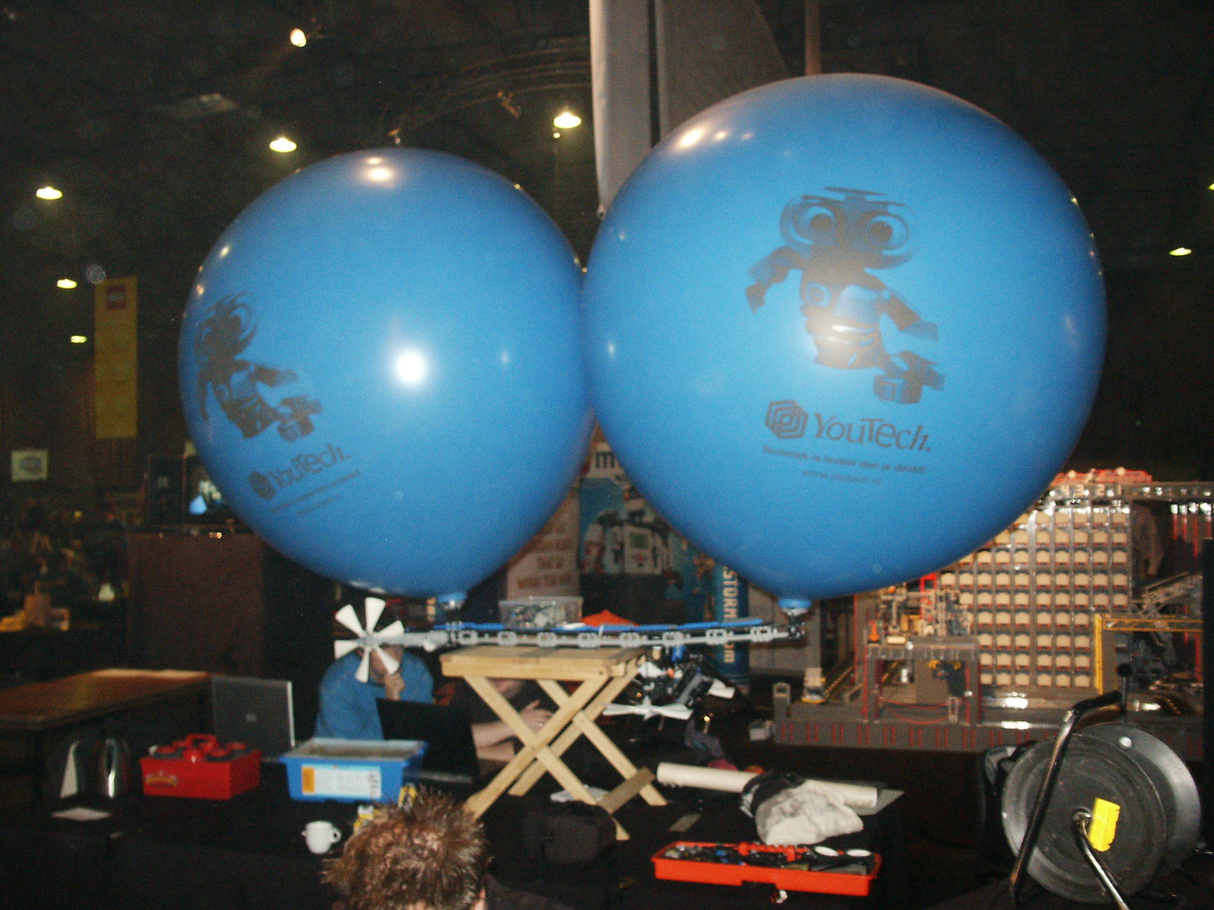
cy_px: 455
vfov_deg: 40.7
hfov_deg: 52.6
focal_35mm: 35
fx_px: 1227
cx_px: 607
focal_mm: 7.18
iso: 200
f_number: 3
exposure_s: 1/45
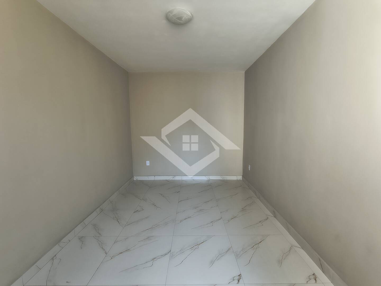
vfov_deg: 94.5
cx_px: 190
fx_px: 132
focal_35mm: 12
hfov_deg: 110.5
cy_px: 143
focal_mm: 2.13
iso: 137
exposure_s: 1/60
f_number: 2.2
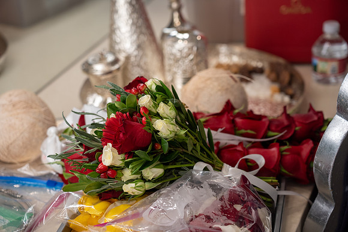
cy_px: 116
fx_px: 851
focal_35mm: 88
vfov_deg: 15.5
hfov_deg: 23.1
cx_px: 174
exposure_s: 1/200
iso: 800
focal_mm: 88
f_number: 4
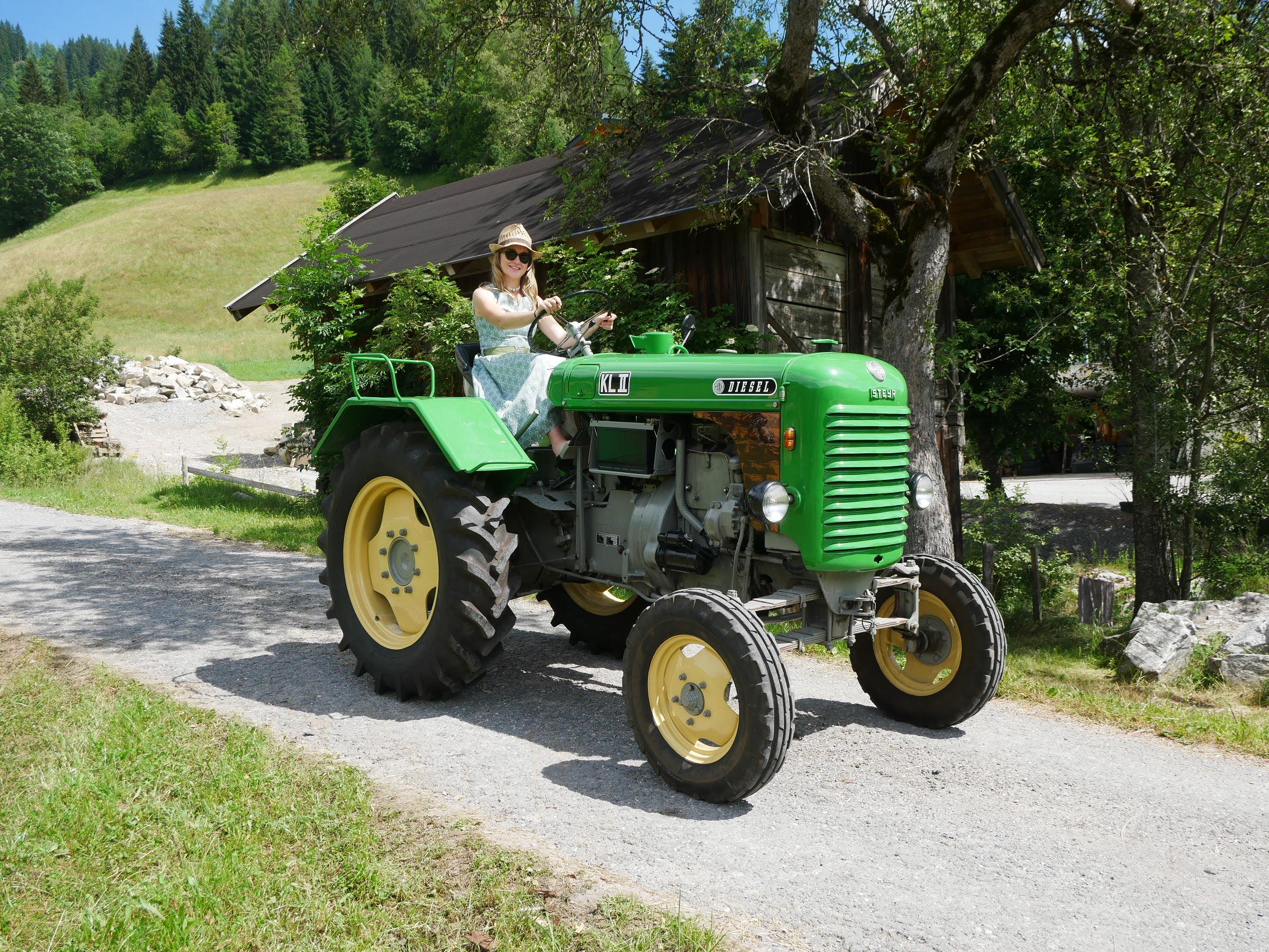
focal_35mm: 30
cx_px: 634
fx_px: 1100
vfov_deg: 46.8
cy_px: 476
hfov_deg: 60.0
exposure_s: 1/320
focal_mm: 15
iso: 200
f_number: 6.3
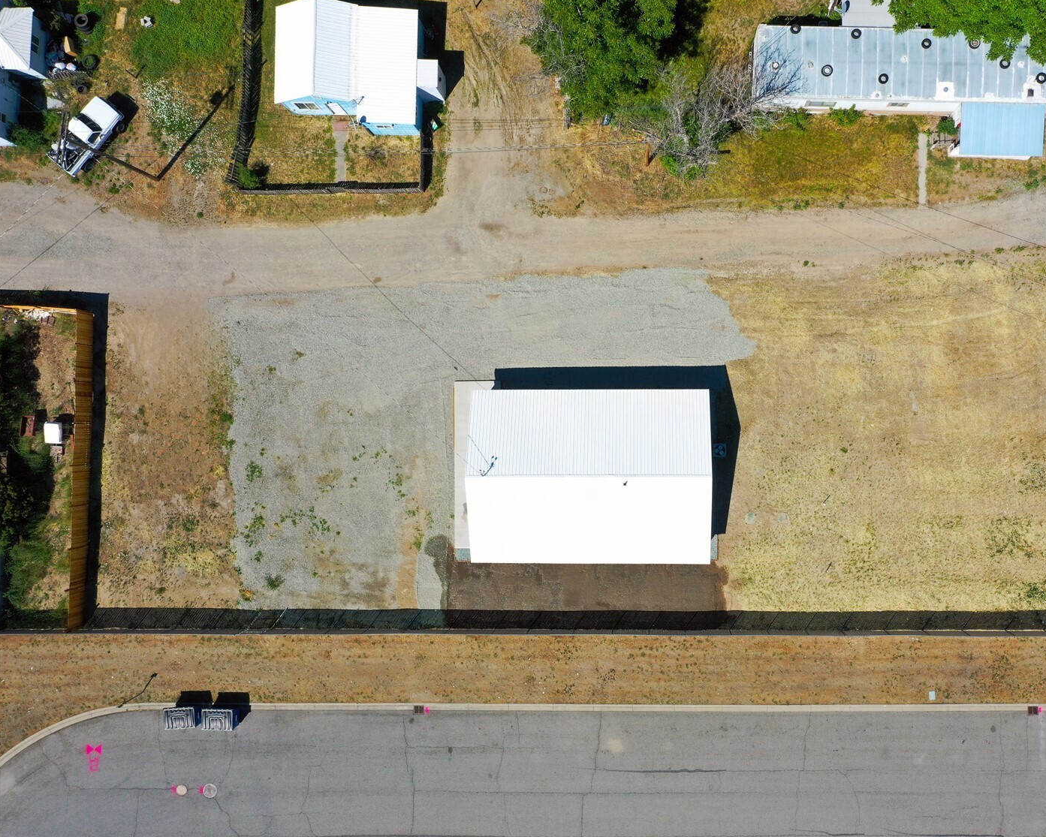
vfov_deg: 45.8
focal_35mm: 32
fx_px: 991
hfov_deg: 55.2
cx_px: 634
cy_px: 421
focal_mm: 10.26
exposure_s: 1/500
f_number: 5.6
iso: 100
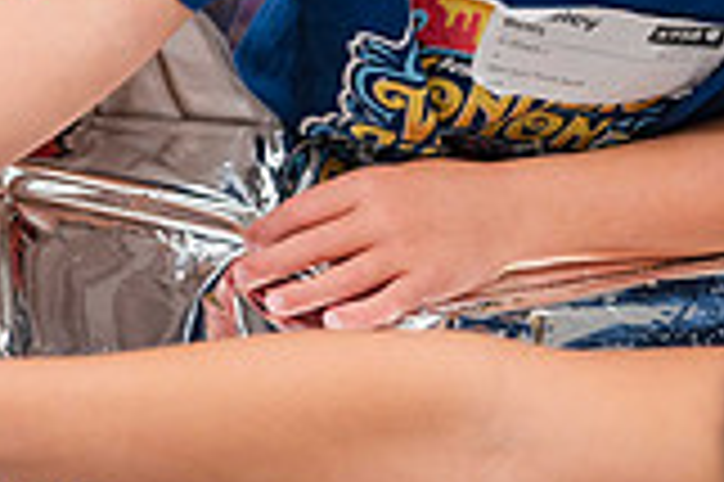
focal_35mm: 118
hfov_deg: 16.5
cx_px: -179
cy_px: -315
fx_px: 2371
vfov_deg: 11.0
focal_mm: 30
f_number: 4
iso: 1250
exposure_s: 1/125
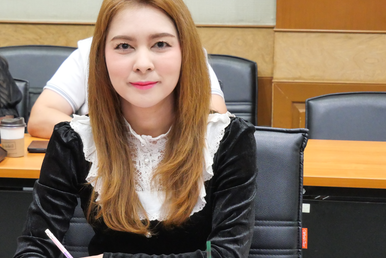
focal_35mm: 144
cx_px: 142
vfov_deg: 9.5
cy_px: 116
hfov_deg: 14.2
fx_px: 1545
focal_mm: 47
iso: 3200
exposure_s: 1/40
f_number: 5.6
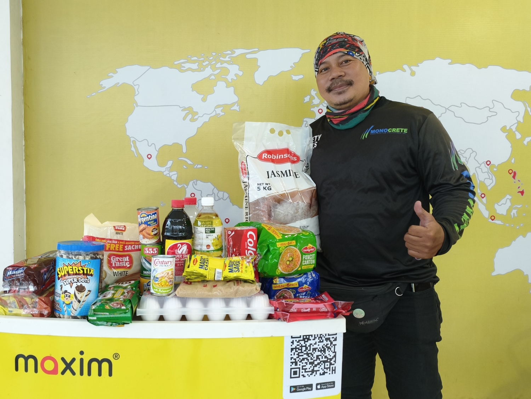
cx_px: 266
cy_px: 200
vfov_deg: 58.9
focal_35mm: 23
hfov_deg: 73.9
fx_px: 353
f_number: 1.62
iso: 500
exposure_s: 1/60
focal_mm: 6.45
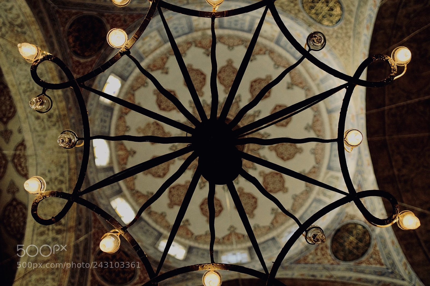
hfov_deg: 54.4
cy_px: 143
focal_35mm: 35
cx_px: 215
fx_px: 418
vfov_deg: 37.9
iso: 2500
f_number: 2
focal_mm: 35
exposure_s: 1/1250
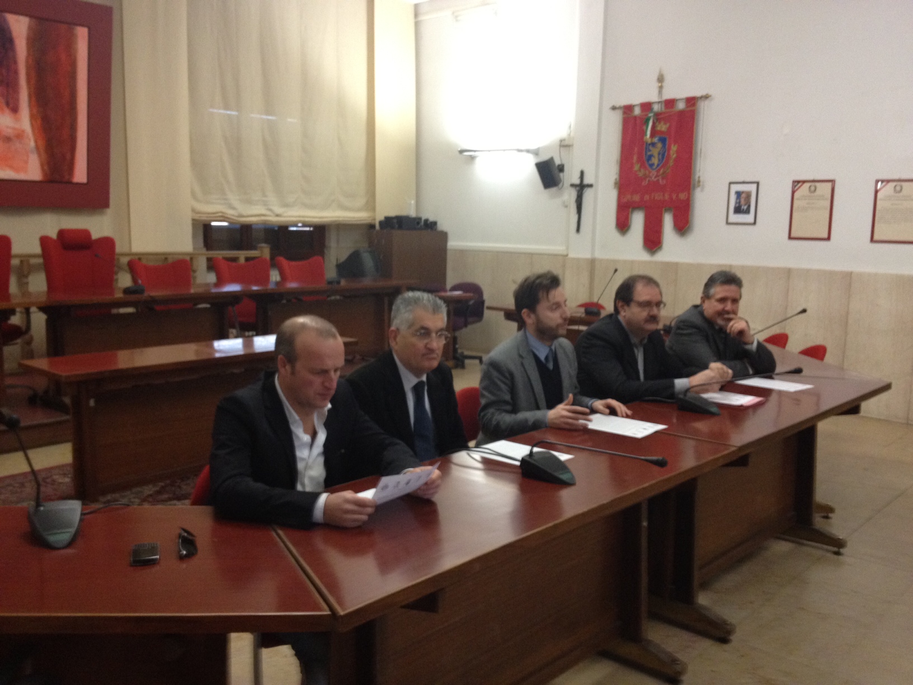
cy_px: 342
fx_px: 923
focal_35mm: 35
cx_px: 456
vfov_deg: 40.7
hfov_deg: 52.6
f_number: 2.4
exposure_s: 1/20
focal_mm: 4.28
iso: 250
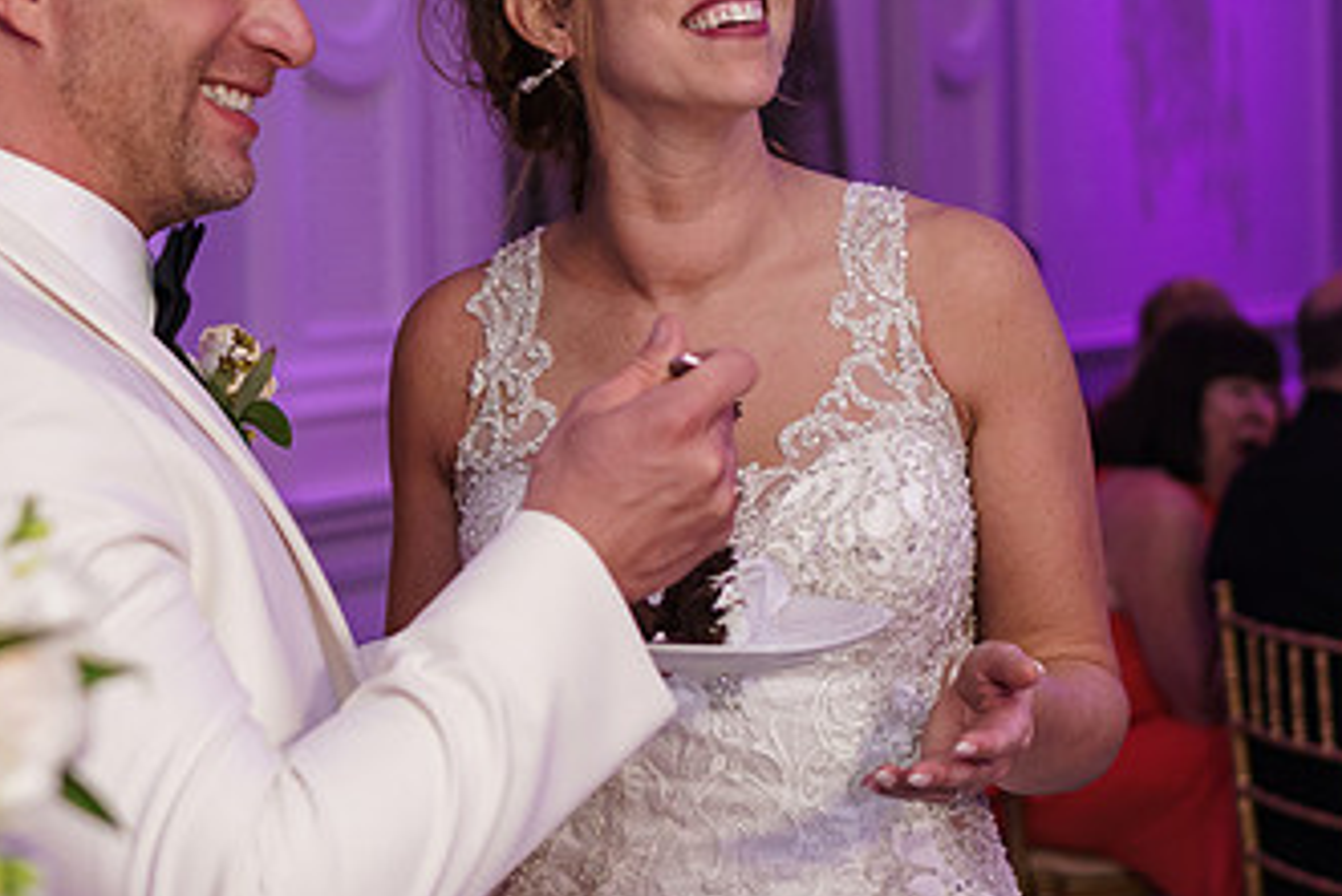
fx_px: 3394
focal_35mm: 91
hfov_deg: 22.3
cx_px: 531
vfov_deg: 15.0
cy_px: 262
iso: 1000
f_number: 2
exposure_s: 1/200
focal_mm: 35
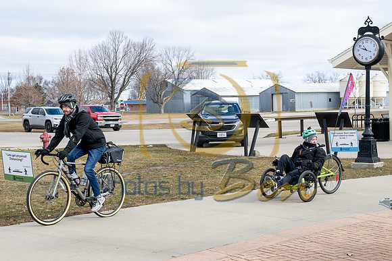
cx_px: 166
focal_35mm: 75
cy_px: 133
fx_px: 815
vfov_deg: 18.2
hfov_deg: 27.0
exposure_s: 1/320
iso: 250
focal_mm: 48
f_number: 7.1
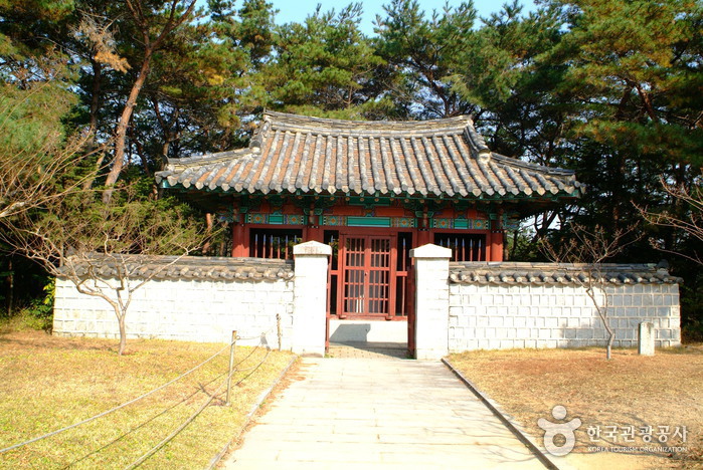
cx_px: 352
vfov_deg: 43.7
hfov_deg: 61.9
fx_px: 587
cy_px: 235
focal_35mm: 30
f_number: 8
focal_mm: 20
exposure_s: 1/250
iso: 400
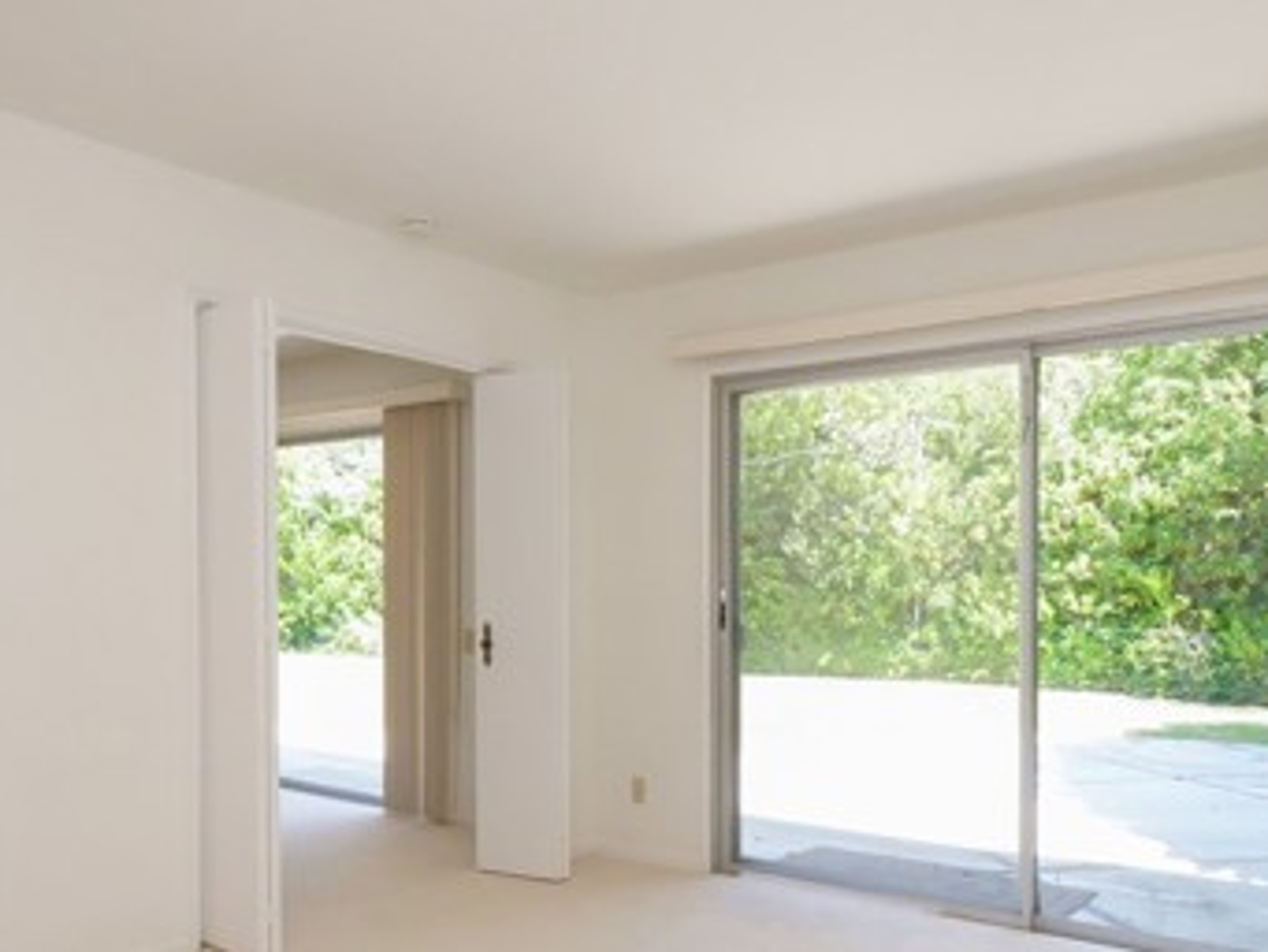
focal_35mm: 30
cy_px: 654
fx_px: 1099
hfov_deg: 59.7
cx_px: 547
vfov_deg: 45.9
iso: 3200
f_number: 8
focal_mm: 8
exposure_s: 1/200
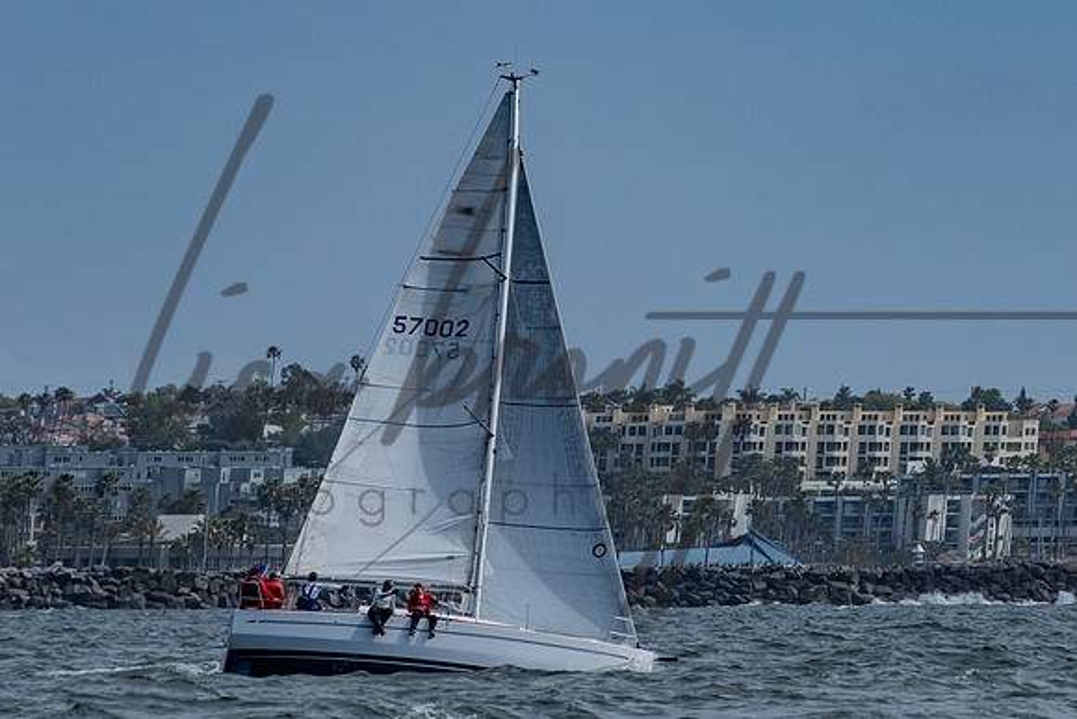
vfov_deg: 3.1
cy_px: 189
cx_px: 577
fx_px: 13398
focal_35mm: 448
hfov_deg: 4.6
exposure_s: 1/3200
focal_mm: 200
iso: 200
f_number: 6.3
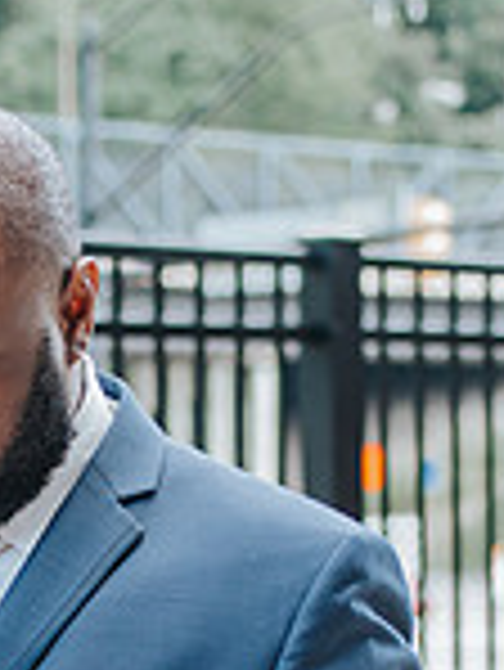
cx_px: 41
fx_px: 2947
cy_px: 657
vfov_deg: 12.8
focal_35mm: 152
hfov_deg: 9.7
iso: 560
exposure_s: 1/800
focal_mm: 35
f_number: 2.2
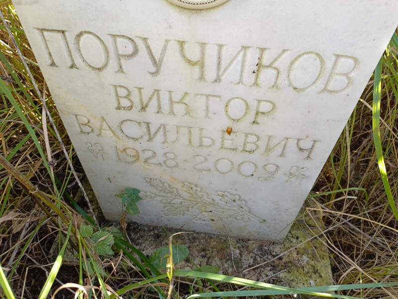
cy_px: 150
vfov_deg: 54.9
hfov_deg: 69.4
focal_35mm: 25
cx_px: 199
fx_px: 287
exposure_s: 1/100
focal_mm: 4.76
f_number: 1.69
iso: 232
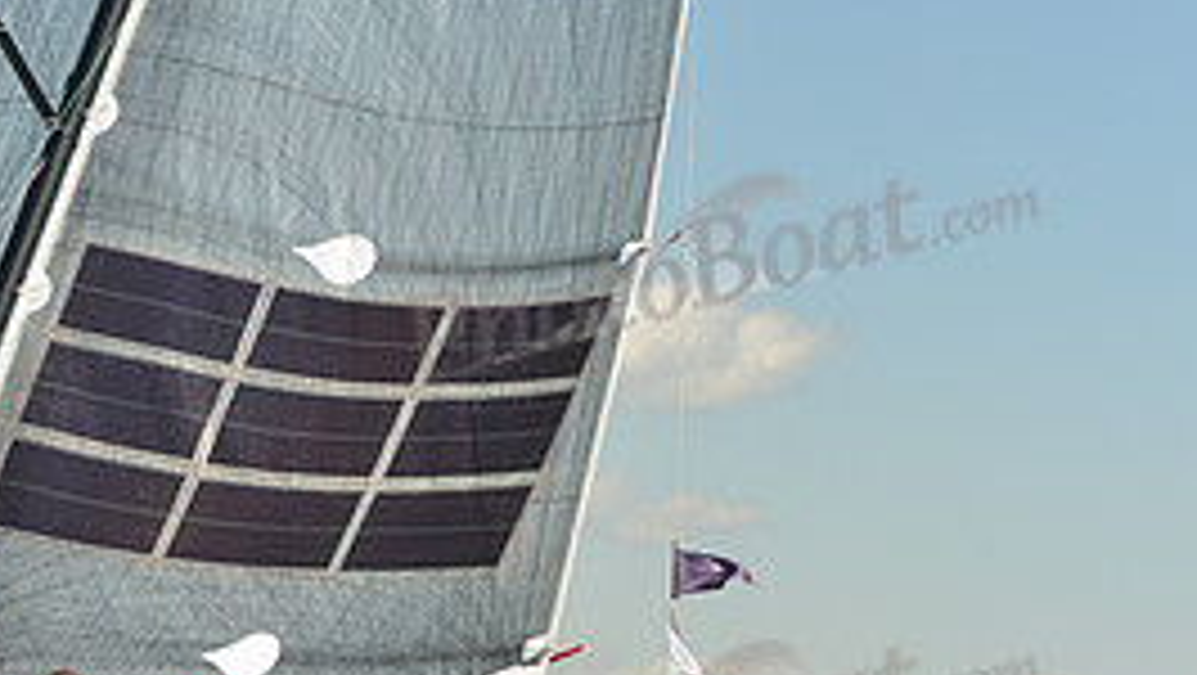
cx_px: 176
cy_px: 565
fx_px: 5653
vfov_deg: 6.8
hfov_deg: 12.0
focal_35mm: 178
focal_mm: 78
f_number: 5
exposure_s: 1/800
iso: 400
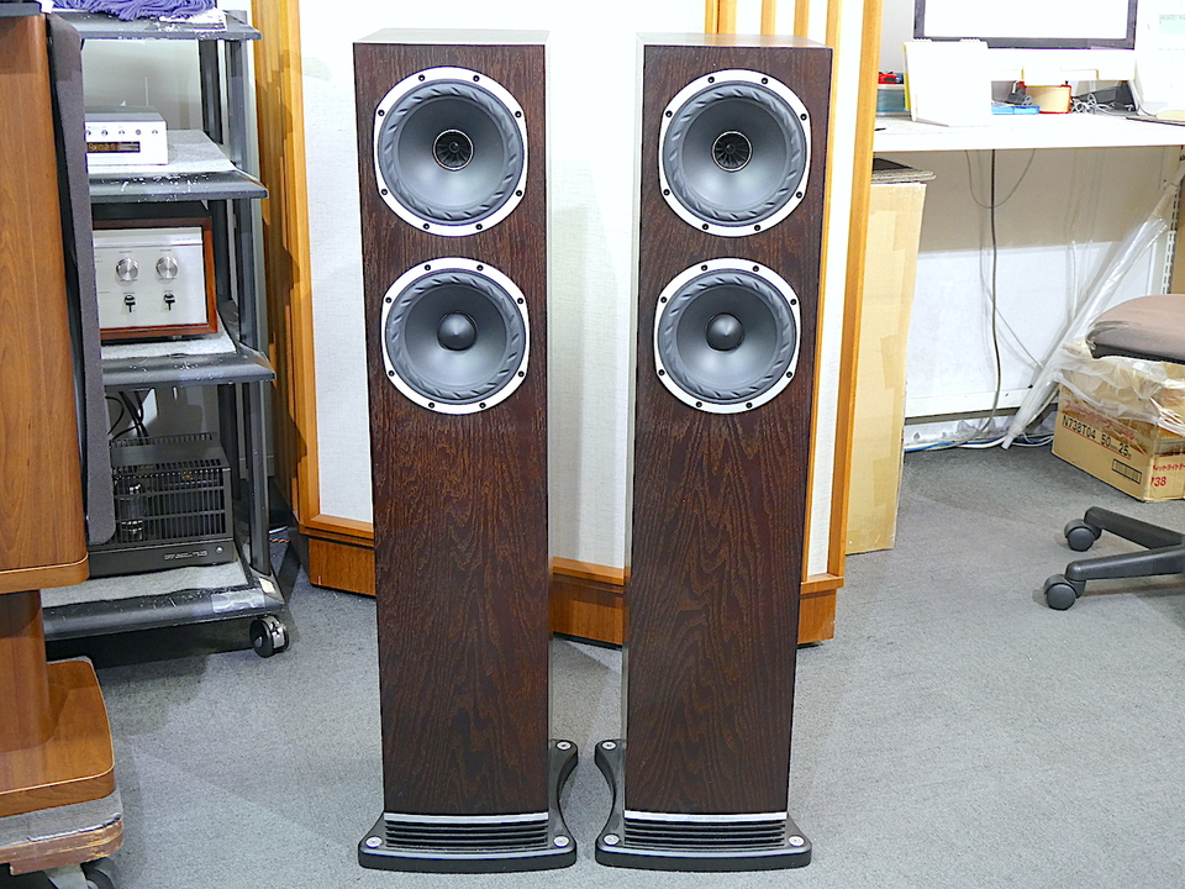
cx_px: 592
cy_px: 444
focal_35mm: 44
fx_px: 1506
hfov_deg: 42.9
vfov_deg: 32.9
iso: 200
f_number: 3.9
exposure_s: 1/2.5
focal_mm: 7.8
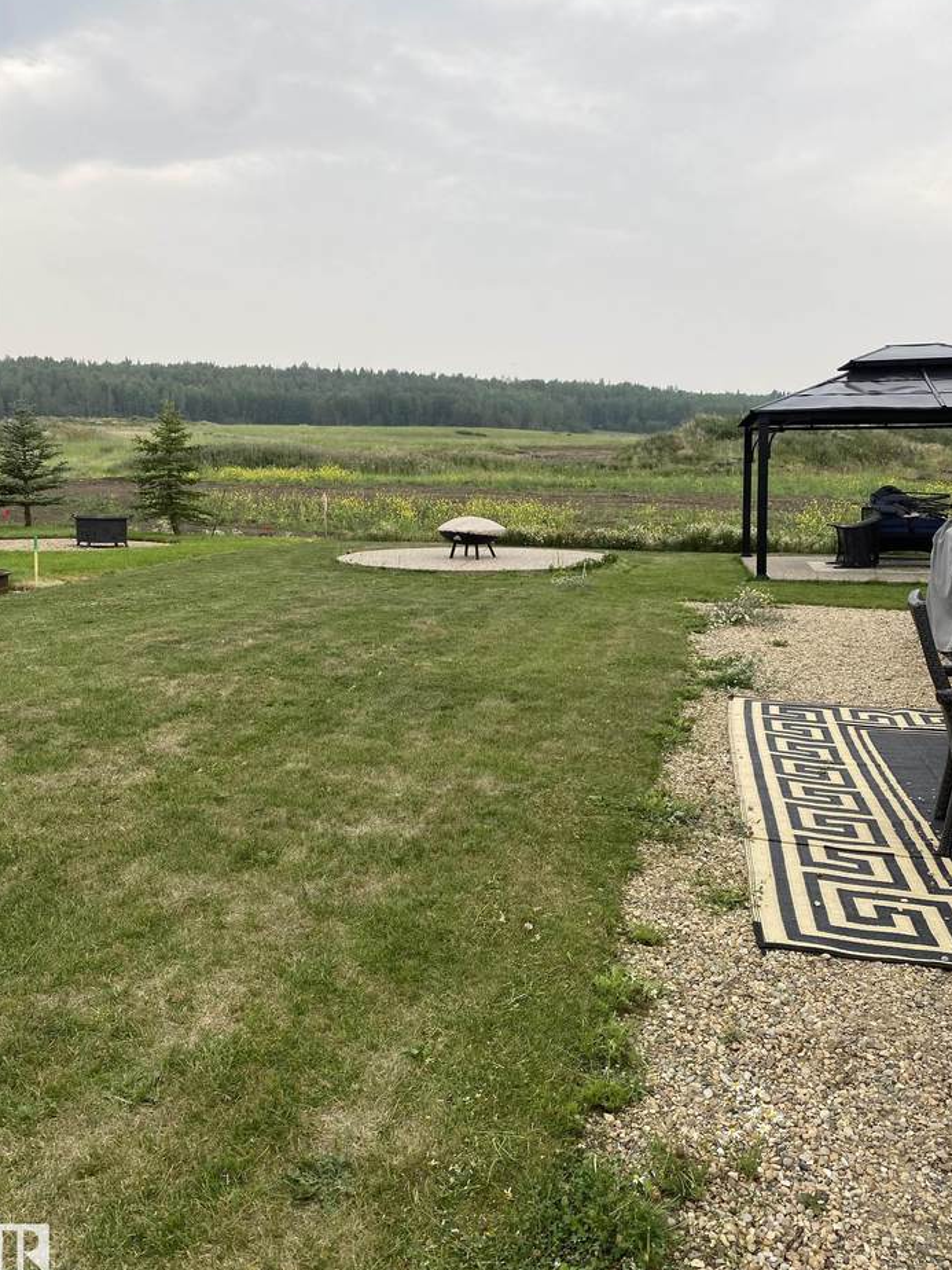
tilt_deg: -7.5
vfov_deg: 65.3
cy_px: 642
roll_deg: +1.8
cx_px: 486
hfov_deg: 51.4
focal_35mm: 27
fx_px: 990
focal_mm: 4.25
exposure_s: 1/323
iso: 32
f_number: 1.8
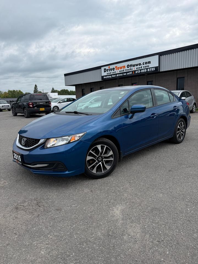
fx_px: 183
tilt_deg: -10.7
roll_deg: -0.8
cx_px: 99
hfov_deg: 56.8
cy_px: 132
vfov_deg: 71.6
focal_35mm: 24
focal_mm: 6.76
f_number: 1.78
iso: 80
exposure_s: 1/1855
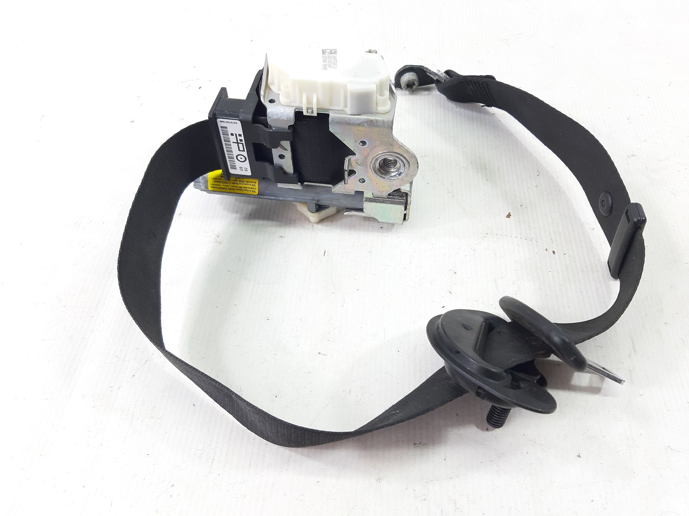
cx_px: 344
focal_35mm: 27
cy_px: 258
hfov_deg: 65.3
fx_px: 537
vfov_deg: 51.3
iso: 64
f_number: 1.7
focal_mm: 3.93
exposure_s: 1/50
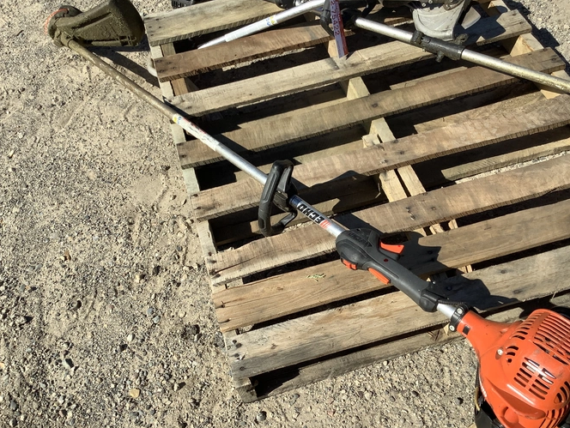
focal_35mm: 35
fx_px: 577
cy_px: 217
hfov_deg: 52.6
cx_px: 283
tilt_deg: -56.5
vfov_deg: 40.7
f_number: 2.4
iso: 25
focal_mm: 3.3
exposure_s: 1/1481
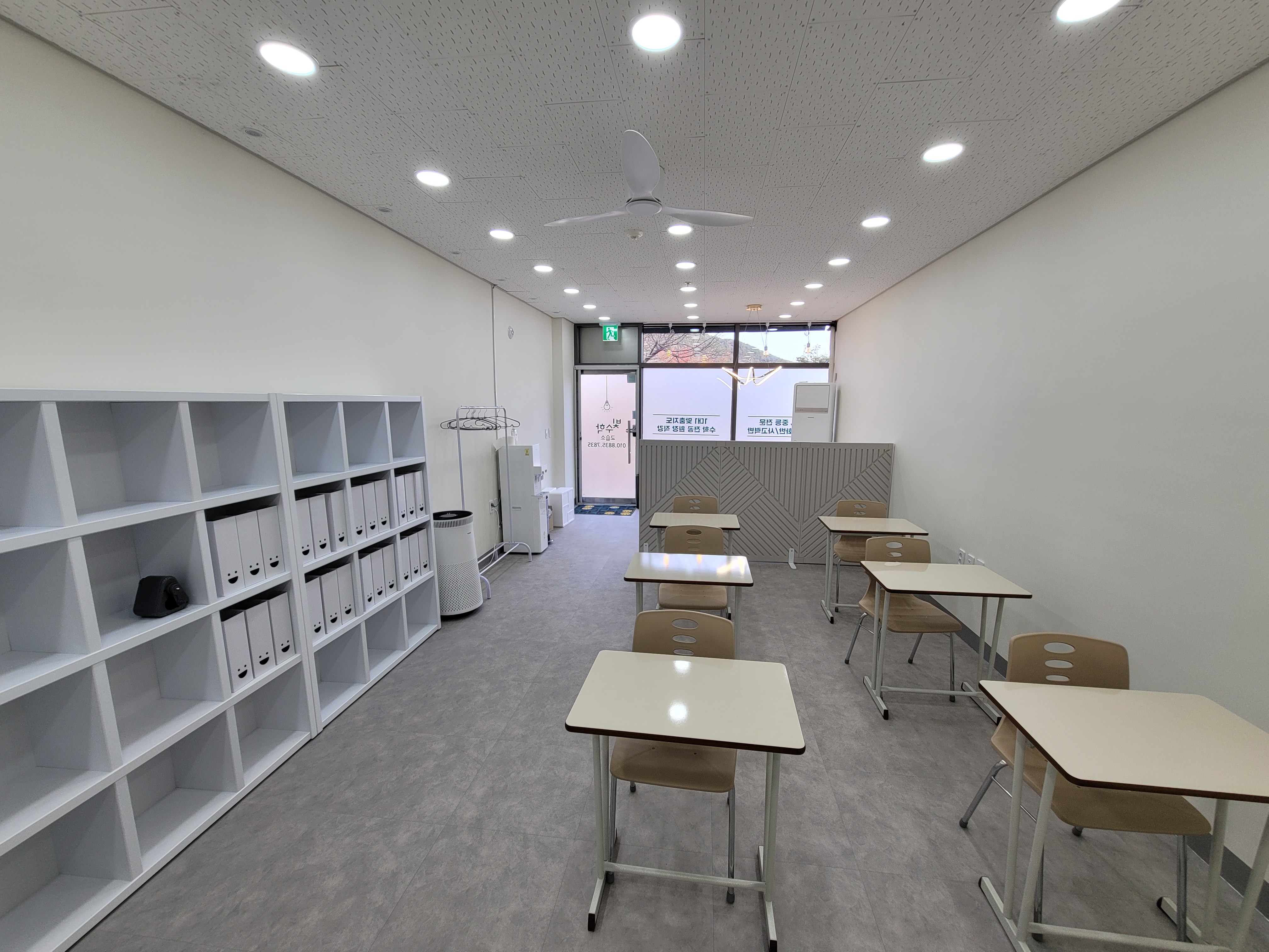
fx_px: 477
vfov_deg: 89.9
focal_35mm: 13
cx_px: 634
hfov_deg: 106.2
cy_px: 476
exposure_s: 1/120
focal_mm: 2.2
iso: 64
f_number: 2.2
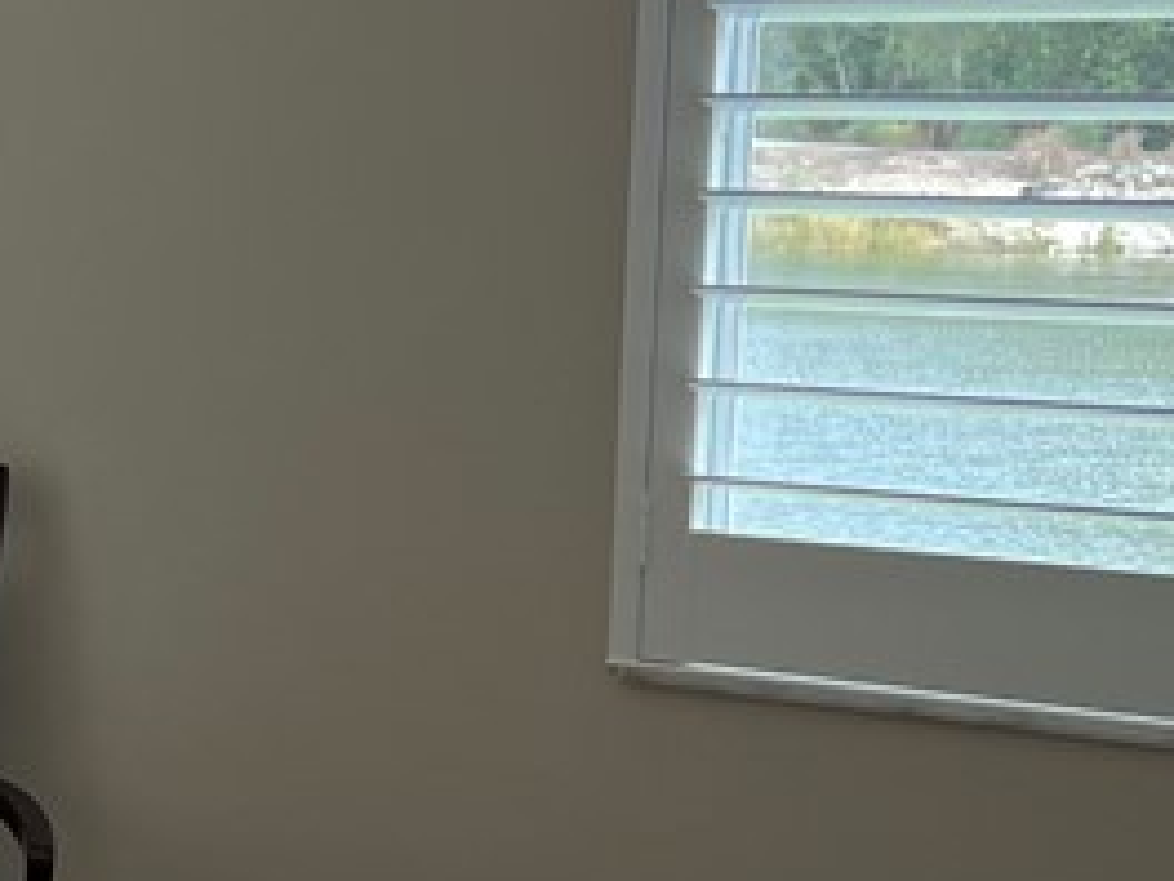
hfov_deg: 17.4
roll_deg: +0.0
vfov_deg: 14.6
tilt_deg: -6.6
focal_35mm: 101
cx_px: -605
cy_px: 512
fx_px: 3425
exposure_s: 1/167
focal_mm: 5.7
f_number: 1.5
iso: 40
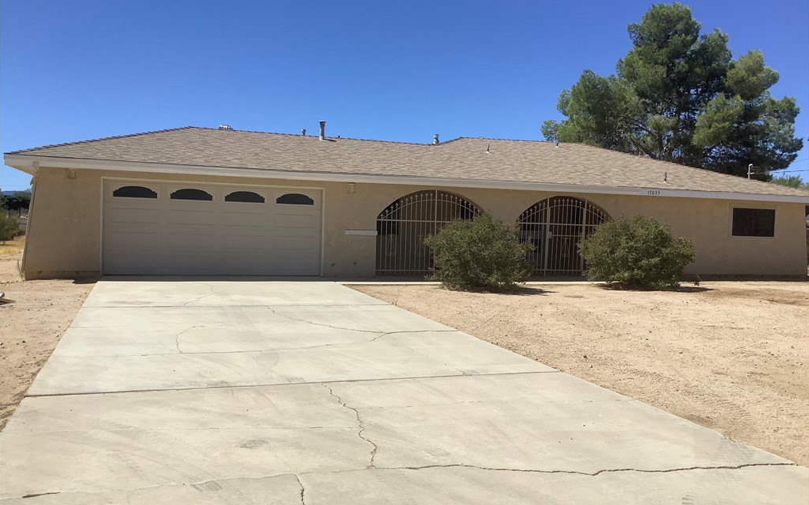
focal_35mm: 33
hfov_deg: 58.2
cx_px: 404
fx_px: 727
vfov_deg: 38.3
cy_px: 254
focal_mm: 3.3
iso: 25
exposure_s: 1/2262
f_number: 2.4
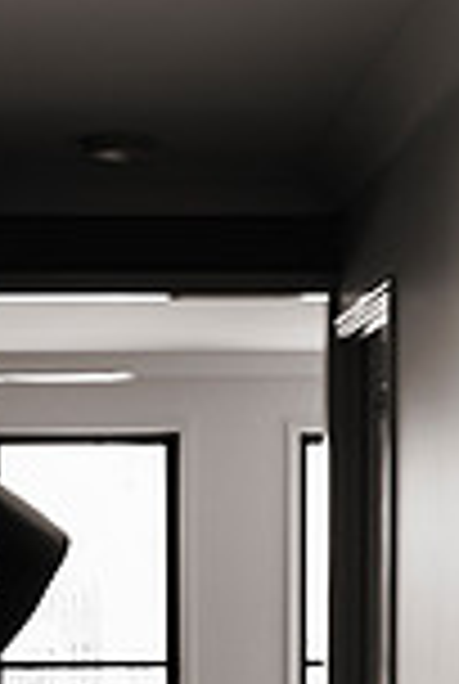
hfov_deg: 11.1
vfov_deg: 15.3
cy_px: 1004
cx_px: 104
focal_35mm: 124
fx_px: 2361
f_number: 3.5
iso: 400
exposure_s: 1/200
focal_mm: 42
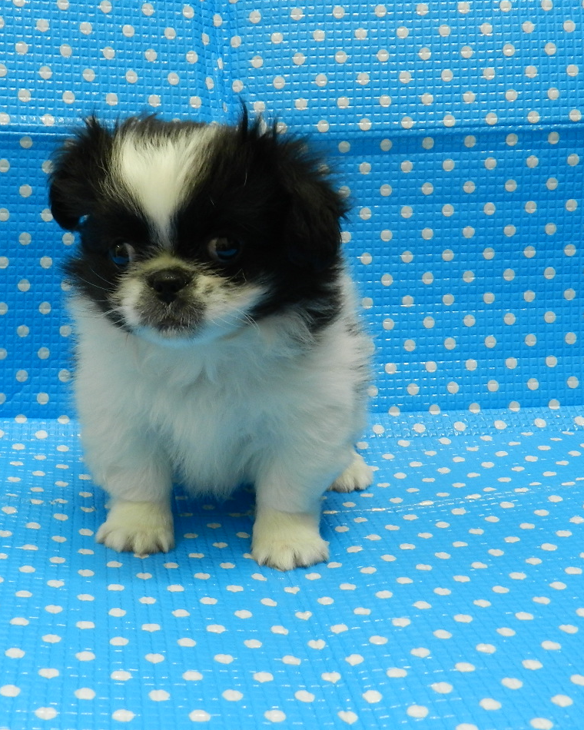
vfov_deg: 37.3
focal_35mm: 50
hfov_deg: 30.1
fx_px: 1080
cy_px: 366
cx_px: 207
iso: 400
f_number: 4
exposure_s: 1/30
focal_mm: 6.7
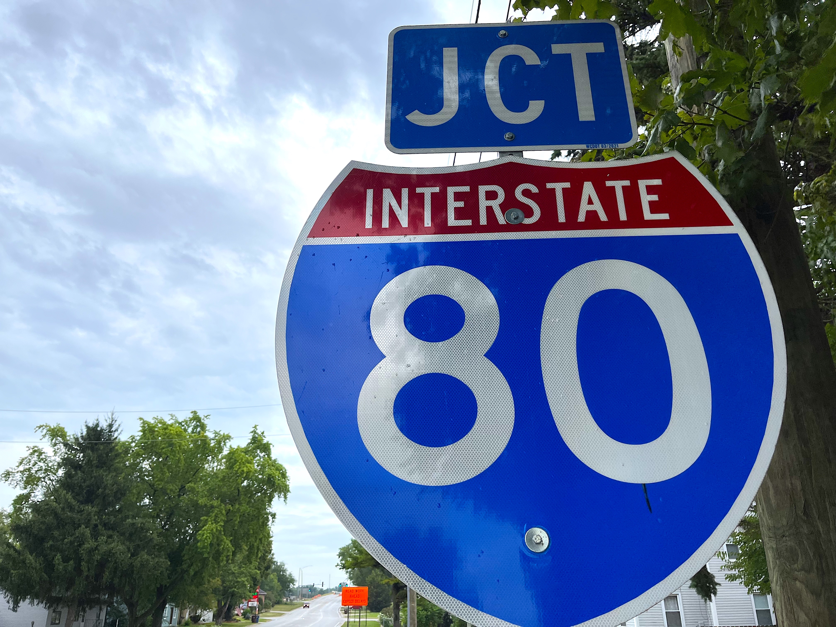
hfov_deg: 67.3
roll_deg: +1.2
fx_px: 628
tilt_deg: +23.3
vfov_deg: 53.1
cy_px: 314
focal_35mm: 26
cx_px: 418
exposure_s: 1/2967
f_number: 1.6
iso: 50
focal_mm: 5.1
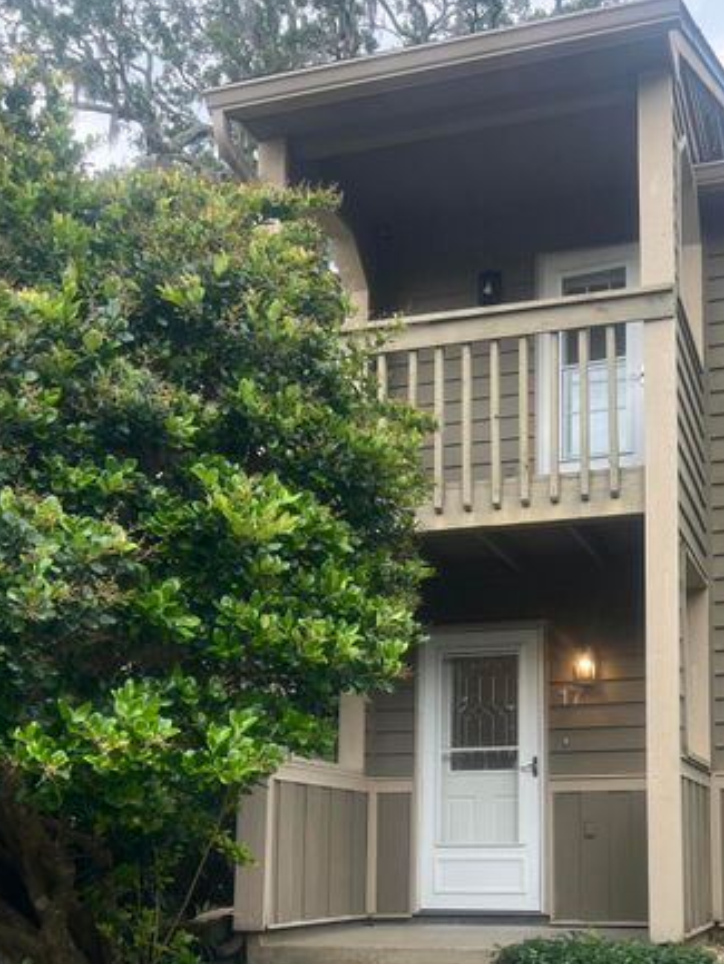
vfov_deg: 45.1
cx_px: 541
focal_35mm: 40
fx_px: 1115
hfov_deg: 35.2
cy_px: 727
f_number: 1.5
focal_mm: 5.7
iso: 40
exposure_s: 1/224
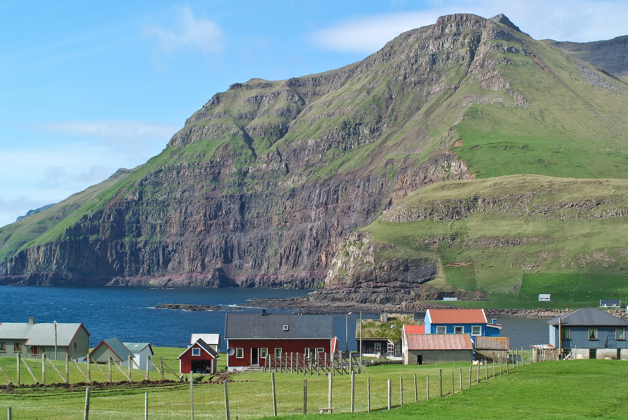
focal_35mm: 53
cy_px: 210
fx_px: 925
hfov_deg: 37.5
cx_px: 314
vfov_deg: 25.6
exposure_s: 1/200
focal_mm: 35
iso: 100
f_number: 8
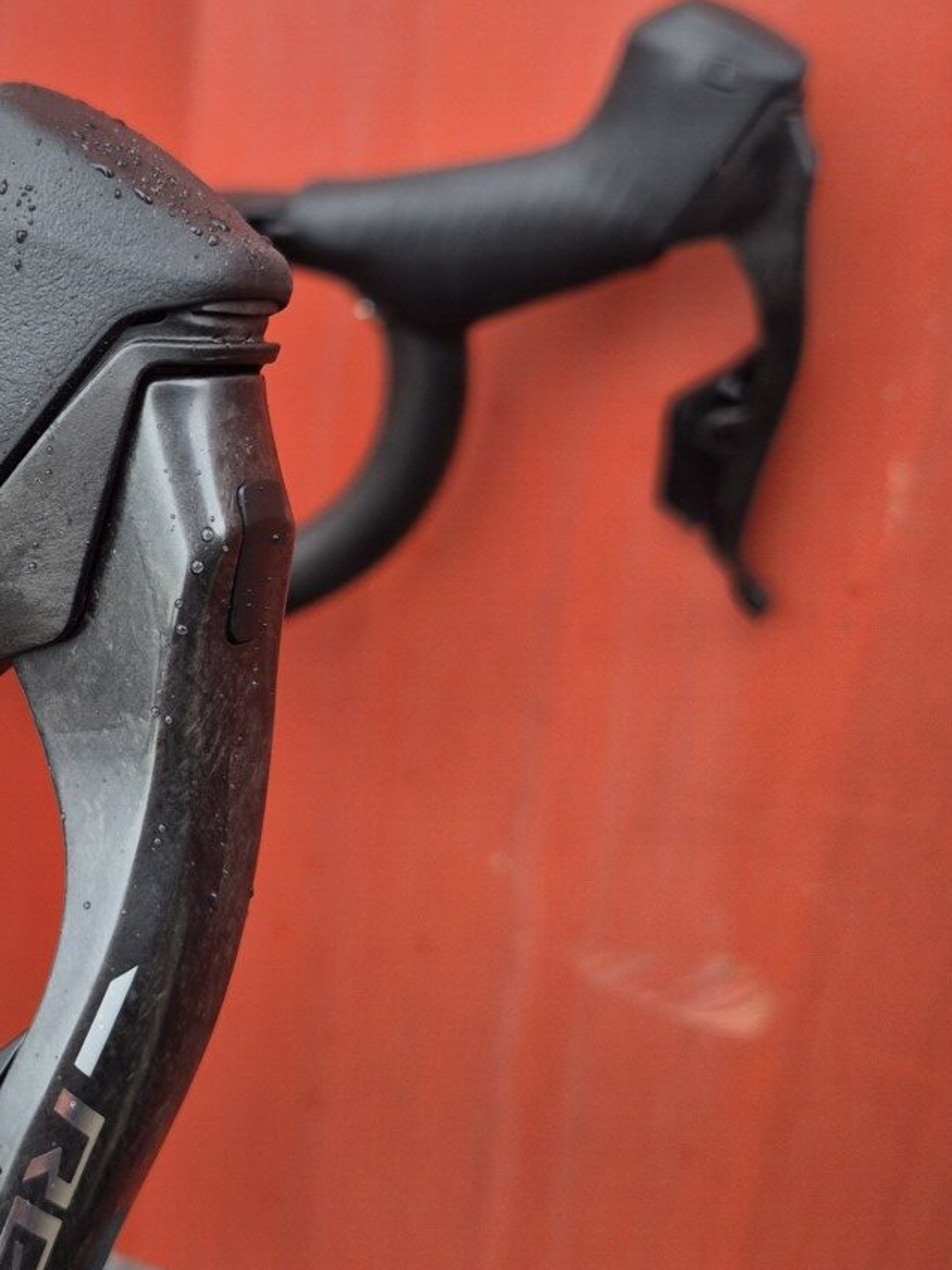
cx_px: -16
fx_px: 1906
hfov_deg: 26.4
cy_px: 600
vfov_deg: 36.8
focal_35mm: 52
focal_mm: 5.4
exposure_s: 1/243
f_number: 1.8
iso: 25
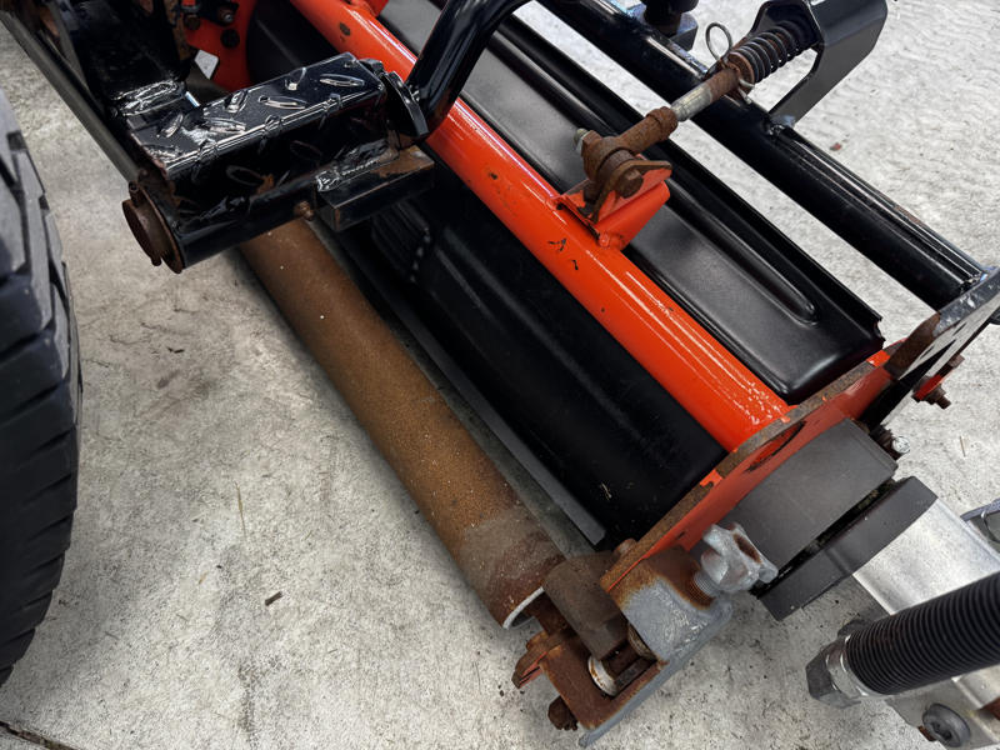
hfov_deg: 71.6
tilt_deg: -54.2
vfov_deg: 56.8
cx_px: 500
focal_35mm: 24
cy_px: 375
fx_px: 693
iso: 200
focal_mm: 6.76
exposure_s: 1/120
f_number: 1.78
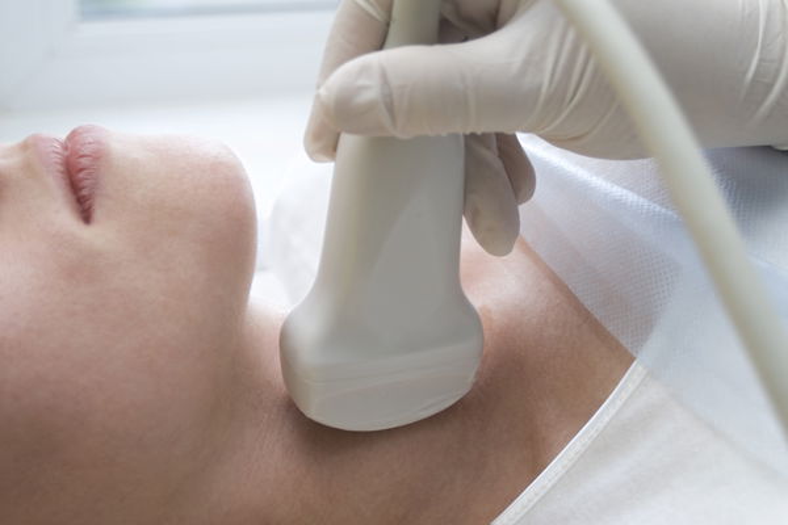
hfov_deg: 37.9
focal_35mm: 52
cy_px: 262
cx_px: 394
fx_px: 1149
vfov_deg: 25.8
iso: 100
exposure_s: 1/30
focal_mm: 35
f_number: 4.5
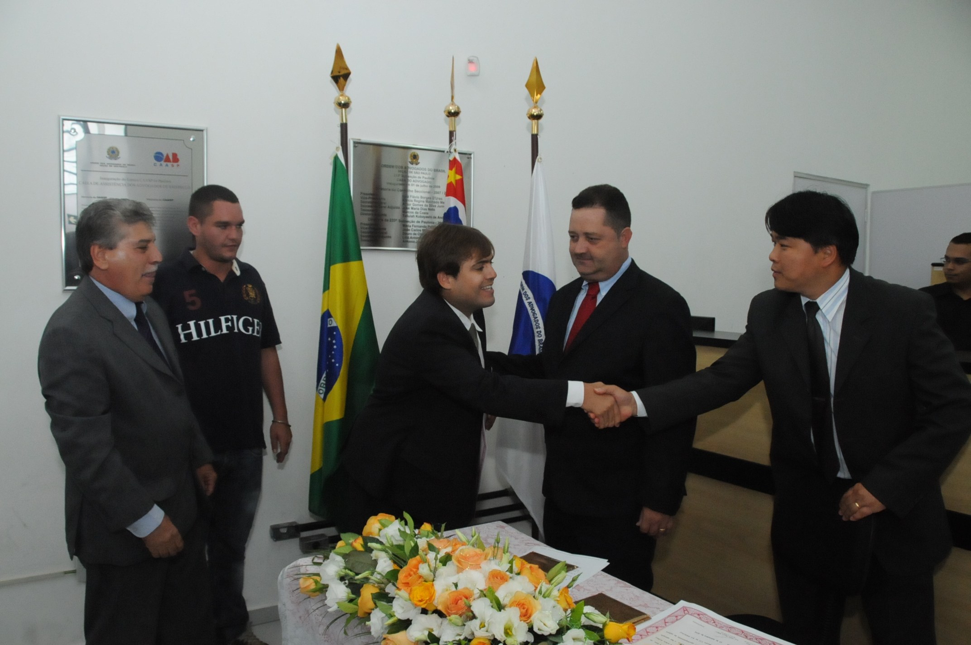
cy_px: 322
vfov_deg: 47.8
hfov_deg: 67.4
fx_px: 727
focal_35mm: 27
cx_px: 486
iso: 3200
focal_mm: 18
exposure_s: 1/250
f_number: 7.1
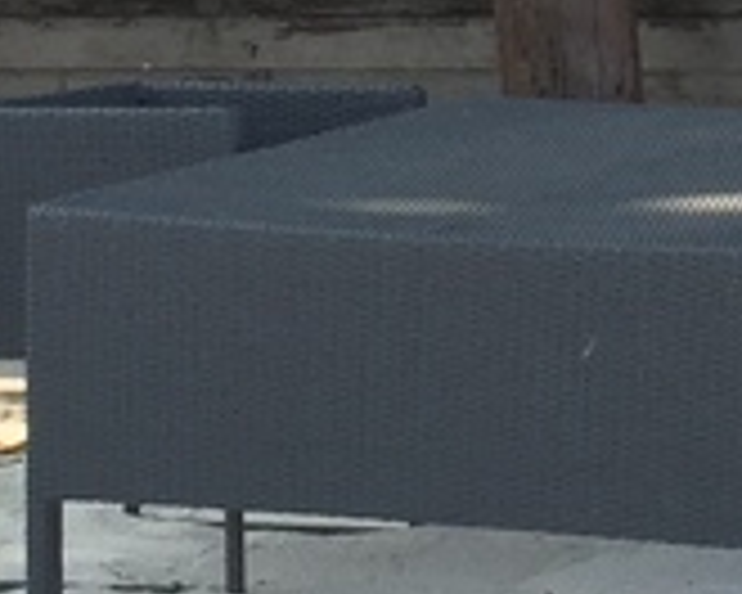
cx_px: 1147
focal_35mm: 206
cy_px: -324
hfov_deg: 9.1
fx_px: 4524
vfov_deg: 7.4
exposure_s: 1/353
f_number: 2.2
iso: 32
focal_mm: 4.15
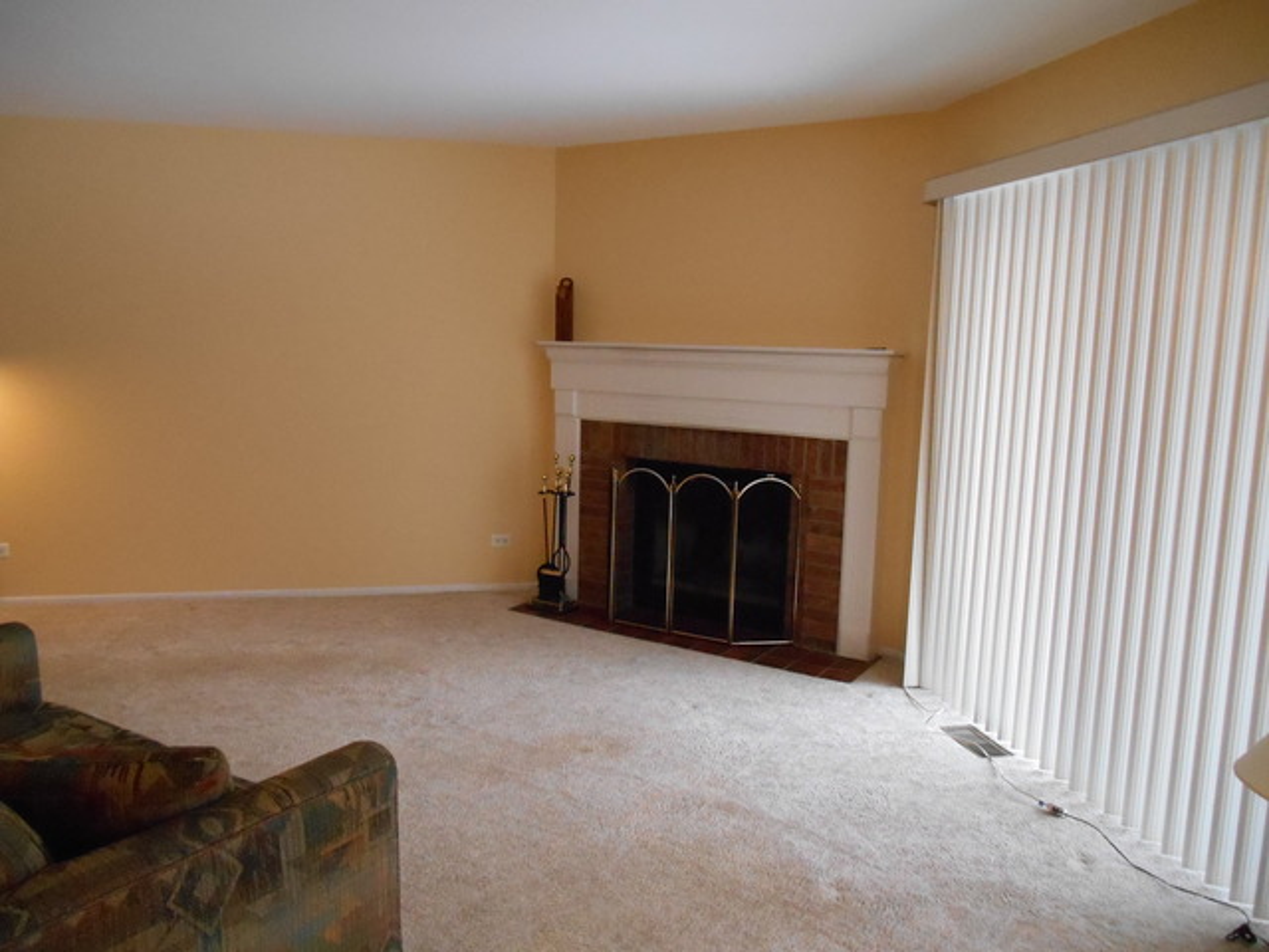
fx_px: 953
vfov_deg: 53.1
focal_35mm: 26
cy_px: 476
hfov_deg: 67.3
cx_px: 634
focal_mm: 4.7
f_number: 3.4
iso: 800
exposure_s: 1/125
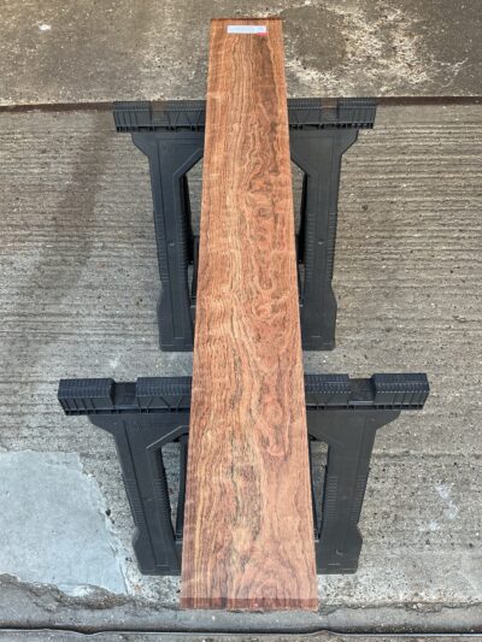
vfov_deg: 61.6
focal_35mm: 29
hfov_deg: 48.2
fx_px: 538
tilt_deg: -59.8
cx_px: 241
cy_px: 321
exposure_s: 1/120
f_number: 1.8
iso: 50
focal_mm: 3
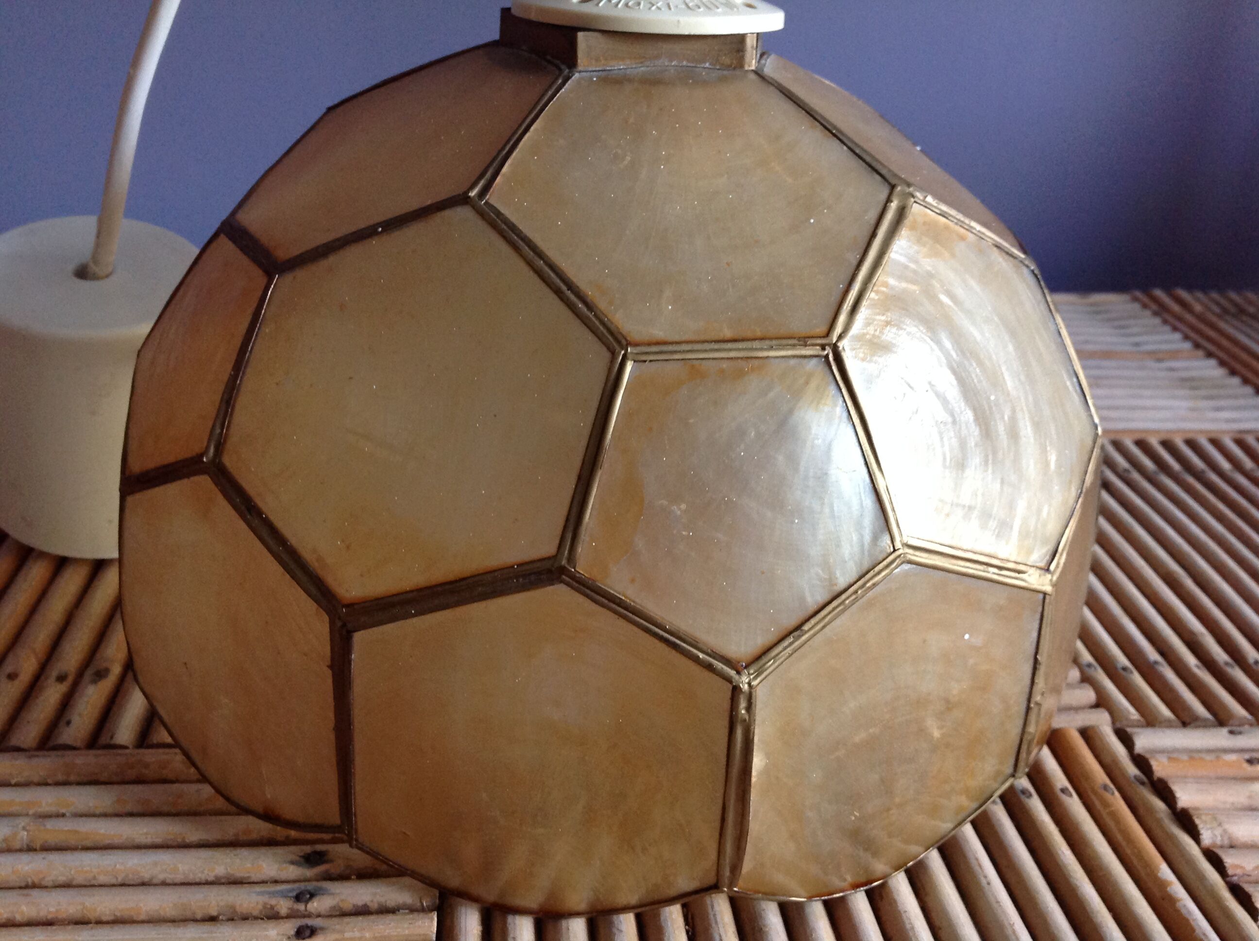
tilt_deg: -25.3
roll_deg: -3.4
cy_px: 470
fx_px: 1271
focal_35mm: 35
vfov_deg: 40.6
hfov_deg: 52.7
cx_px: 630
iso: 160
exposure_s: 1/15
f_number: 2.4
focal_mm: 4.28
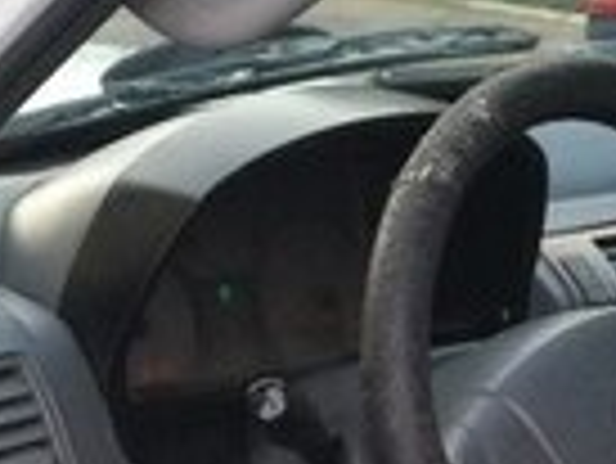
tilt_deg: -22.8
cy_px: 750
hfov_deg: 13.8
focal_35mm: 140
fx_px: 2494
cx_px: -27
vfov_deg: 10.2
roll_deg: -1.6
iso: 50
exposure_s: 1/33
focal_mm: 4.15
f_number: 2.2
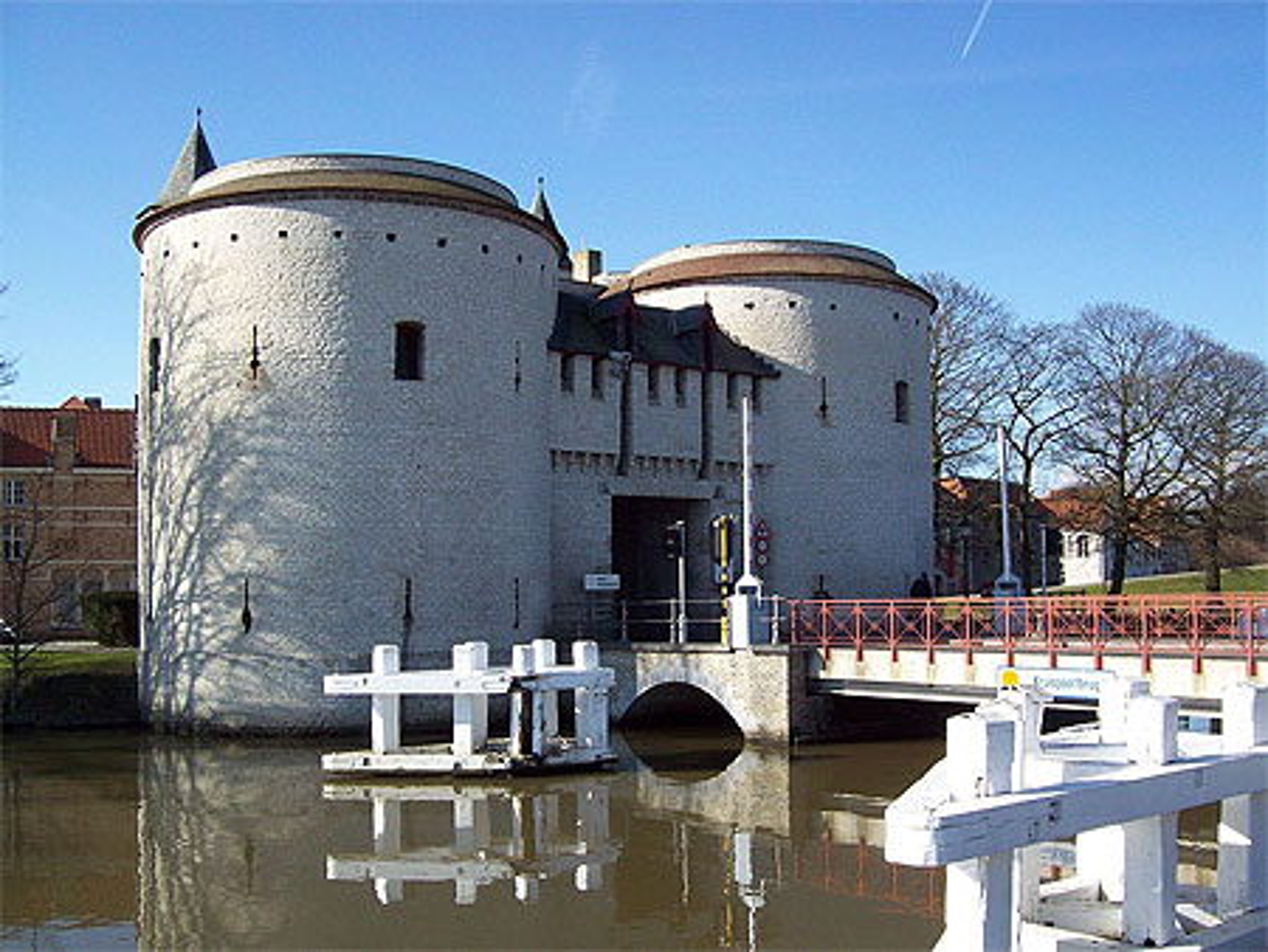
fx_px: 1319
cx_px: 634
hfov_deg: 51.3
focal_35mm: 36
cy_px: 476
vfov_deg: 39.7
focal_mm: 6
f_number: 4.8
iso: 80
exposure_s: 1/366
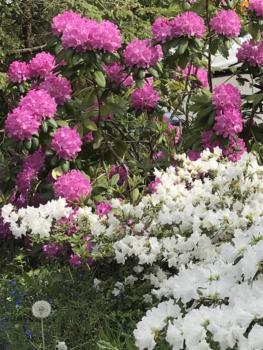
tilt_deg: -6.2
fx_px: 911
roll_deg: -2.2
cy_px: 51
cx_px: 297
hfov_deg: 15.9
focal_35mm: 90
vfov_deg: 21.4
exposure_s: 1/929
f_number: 1.8
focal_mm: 3.99
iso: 20
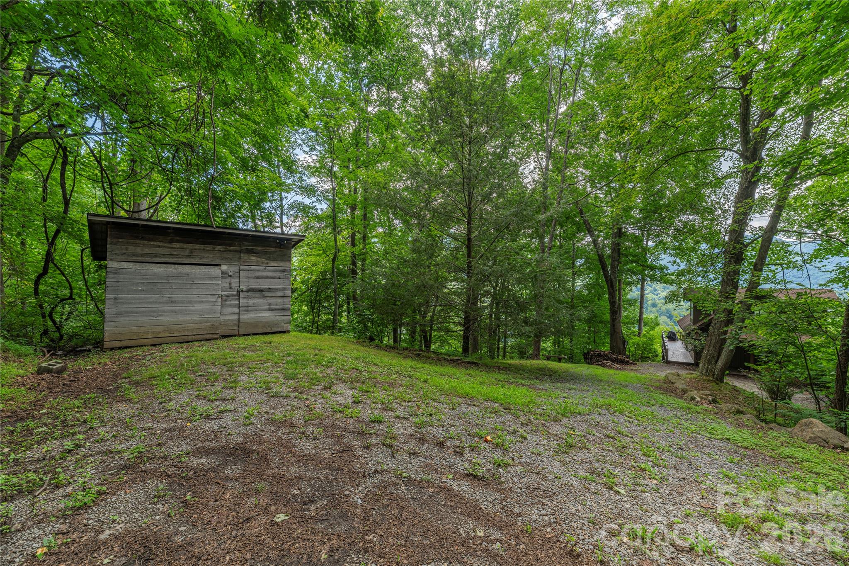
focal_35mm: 14
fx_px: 330
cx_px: 424
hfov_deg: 104.3
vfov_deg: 81.2
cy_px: 283
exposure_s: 1/250
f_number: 7.1
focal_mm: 14
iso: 160
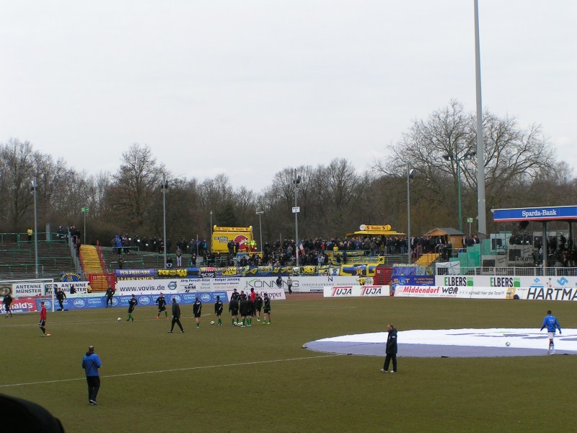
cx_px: 288
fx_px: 1433
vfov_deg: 17.2
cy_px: 216
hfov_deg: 22.8
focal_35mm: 86
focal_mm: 13.2
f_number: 5.6
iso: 50
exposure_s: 1/320
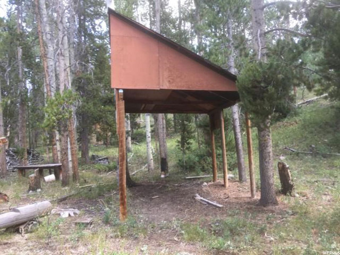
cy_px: 128
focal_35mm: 29
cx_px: 170
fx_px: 285
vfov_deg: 48.2
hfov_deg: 61.7
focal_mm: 4.15
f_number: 2.2
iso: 32
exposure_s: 1/120
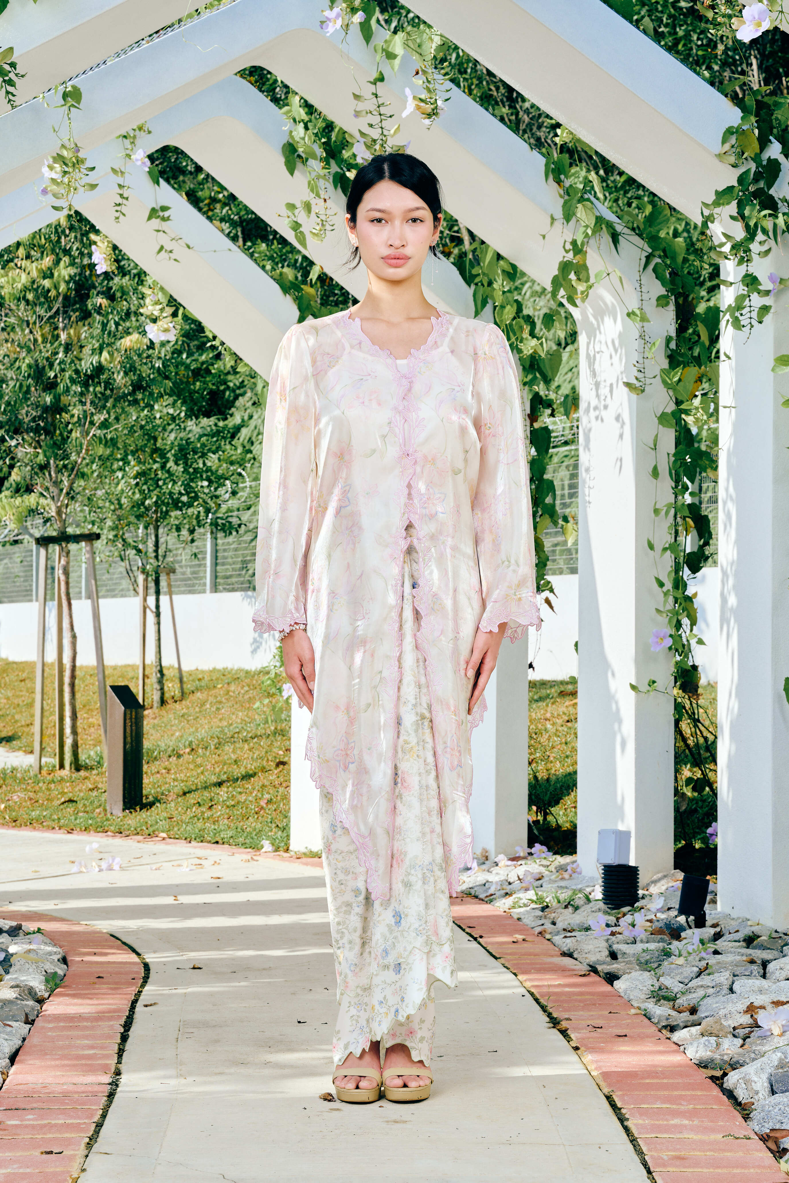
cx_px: 394
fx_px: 1841
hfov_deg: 24.2
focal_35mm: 56
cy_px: 592
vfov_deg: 35.6
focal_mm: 56
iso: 125
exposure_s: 1/125
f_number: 10
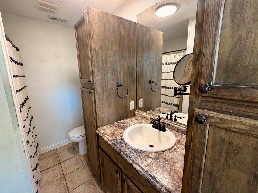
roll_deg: +3.0
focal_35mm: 15
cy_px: 95
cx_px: 120
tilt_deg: -9.8
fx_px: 112
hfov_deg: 98.0
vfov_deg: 81.7
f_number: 2.2
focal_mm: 2.22
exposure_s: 1/60
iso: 200
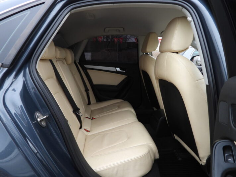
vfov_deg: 56.8
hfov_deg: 71.6
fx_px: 164
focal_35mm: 24
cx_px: 118
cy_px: 88
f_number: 2.8
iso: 100
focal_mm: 4.3
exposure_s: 1/160
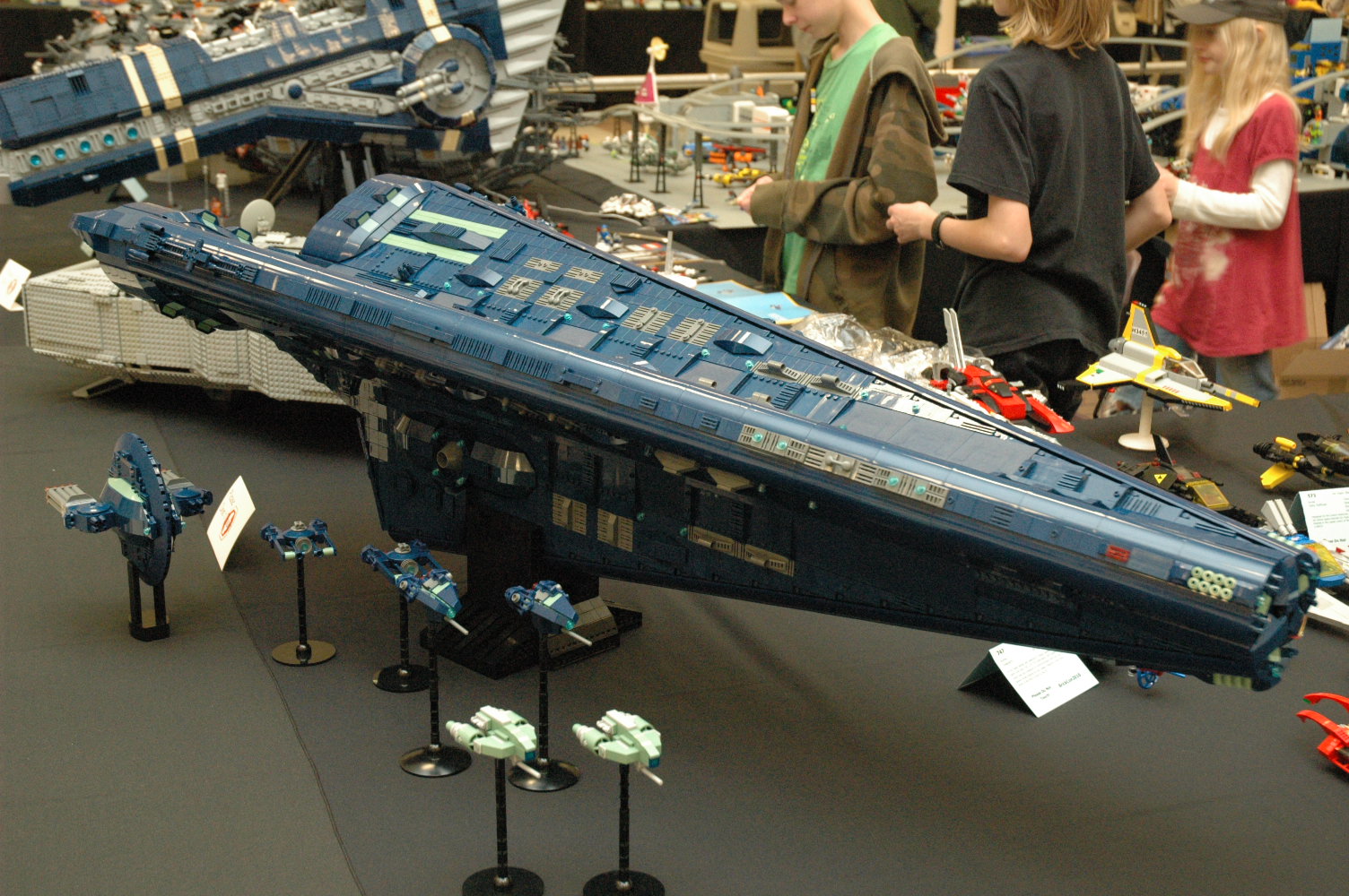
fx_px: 1909
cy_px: 448
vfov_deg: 26.4
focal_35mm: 51
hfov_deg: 38.9
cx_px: 674
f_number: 6.3
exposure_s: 1/60
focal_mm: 34
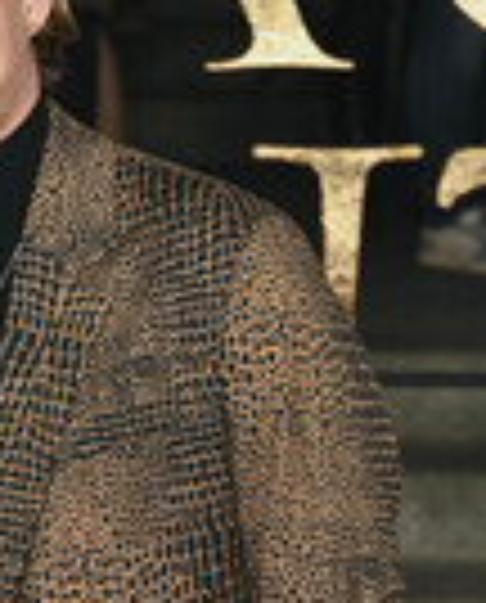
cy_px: 454
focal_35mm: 236
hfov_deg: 6.5
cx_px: -236
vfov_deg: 8.2
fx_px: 4224
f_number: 5.6
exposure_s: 1/125
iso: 640
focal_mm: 75
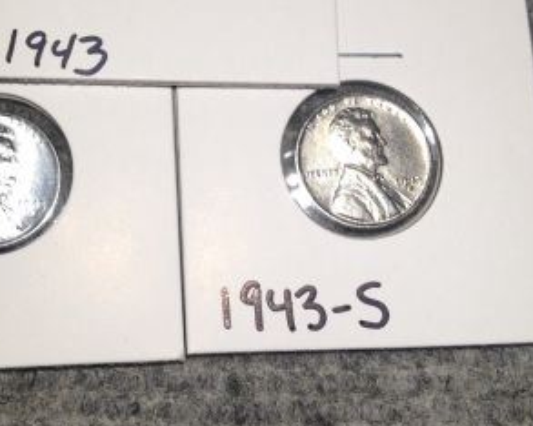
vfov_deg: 21.4
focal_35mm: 70
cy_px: 58
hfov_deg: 27.0
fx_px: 1103
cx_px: 167
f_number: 2.4
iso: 80
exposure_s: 1/120
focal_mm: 4.28
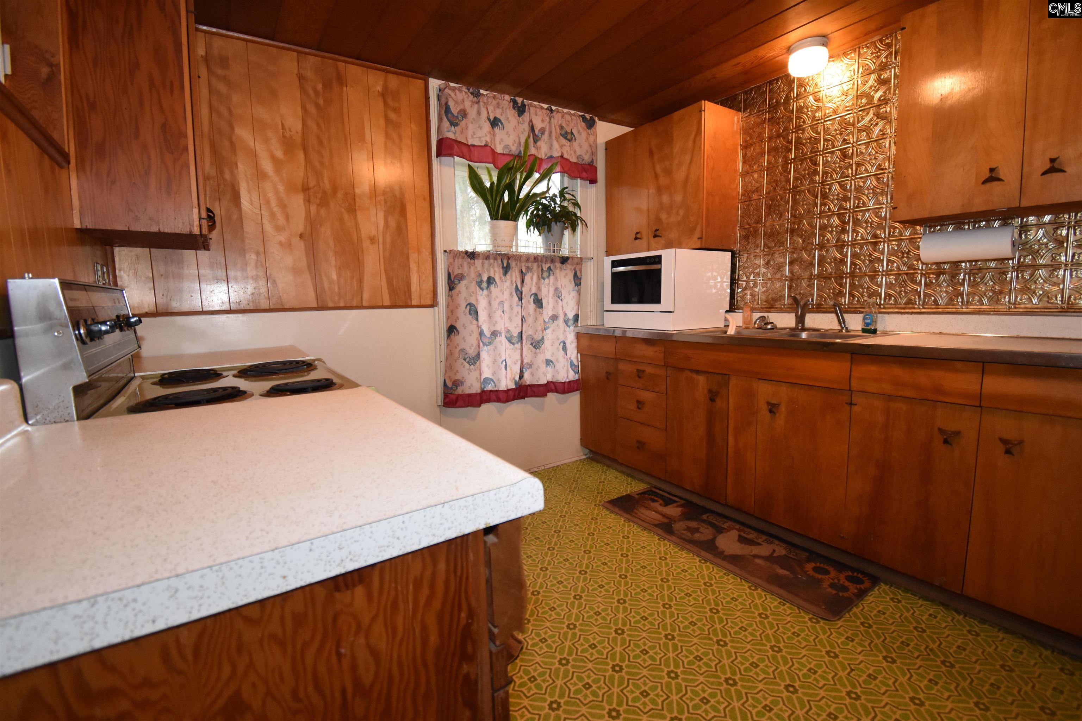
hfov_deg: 100.4
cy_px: 360
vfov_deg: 77.3
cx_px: 541
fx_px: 451
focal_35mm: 15
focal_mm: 10
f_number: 4.5
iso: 1600
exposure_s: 1/100
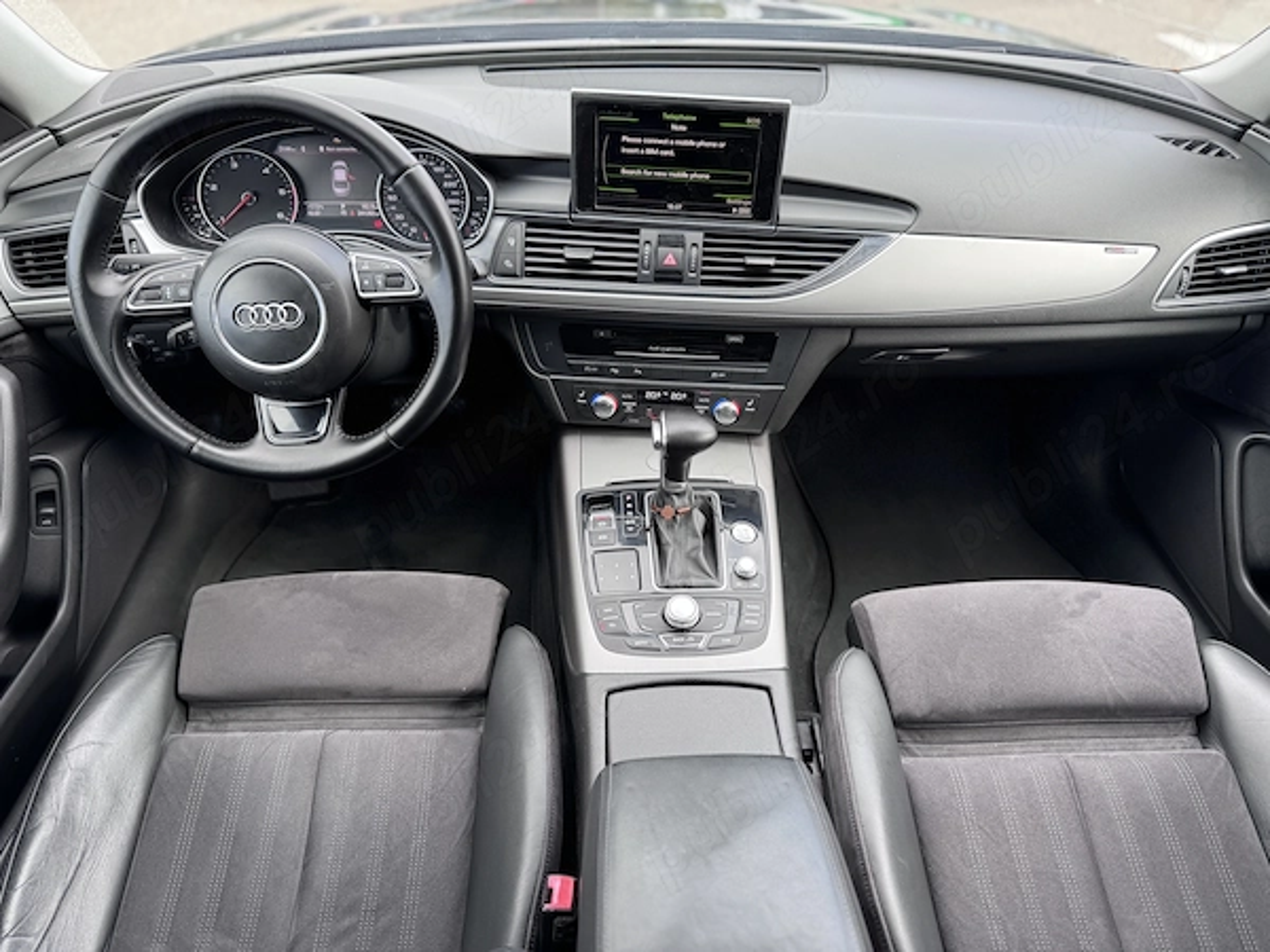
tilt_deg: -39.2
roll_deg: -1.1
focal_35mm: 24
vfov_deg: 56.8
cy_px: 476
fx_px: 881
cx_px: 635
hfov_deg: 71.6
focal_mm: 6.76
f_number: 1.78
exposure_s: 1/121
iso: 64
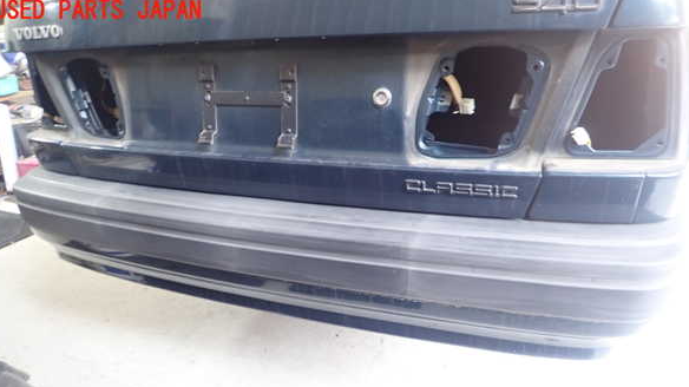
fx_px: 511
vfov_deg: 40.9
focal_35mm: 28
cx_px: 341
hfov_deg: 67.9
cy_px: 262
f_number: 2
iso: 320
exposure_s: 1/30
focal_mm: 4.5
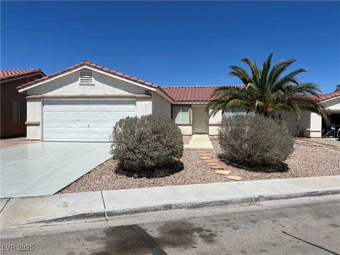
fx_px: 255
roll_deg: -0.8
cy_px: 128
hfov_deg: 67.3
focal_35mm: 26
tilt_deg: -1.4
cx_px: 170
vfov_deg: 53.1
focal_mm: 5.7
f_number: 1.5
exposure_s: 1/9434
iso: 50
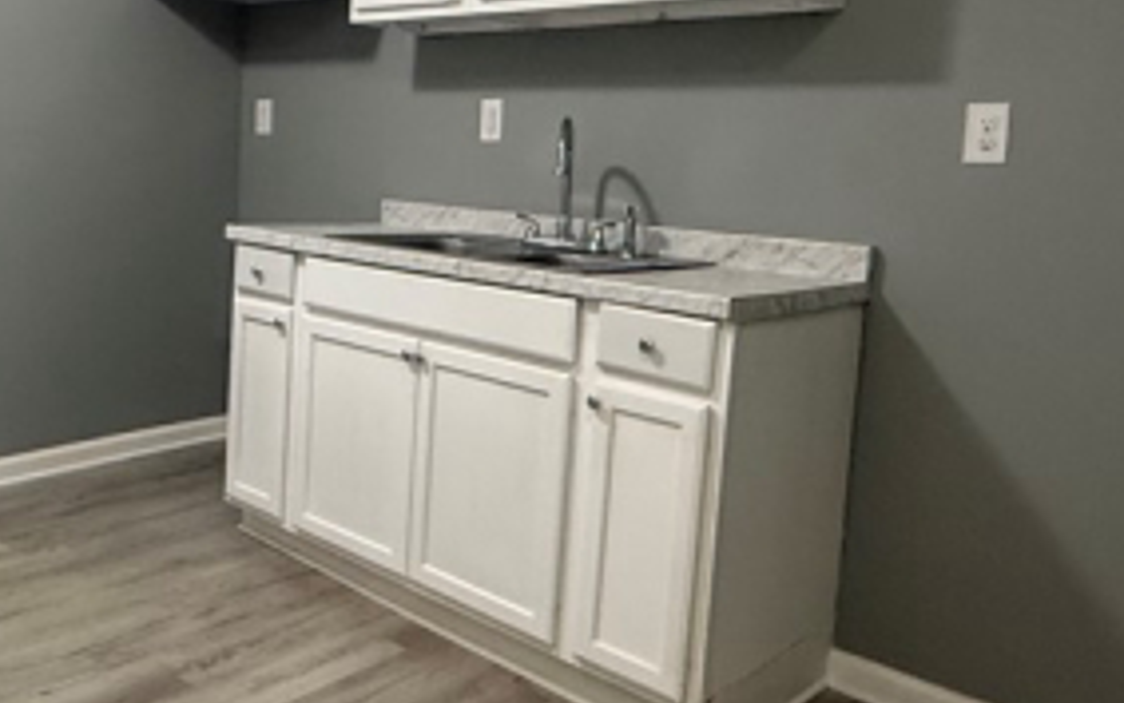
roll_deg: -2.4
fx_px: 1072
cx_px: 379
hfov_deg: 54.3
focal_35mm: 35
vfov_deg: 36.1
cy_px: 270
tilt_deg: -3.8
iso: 320
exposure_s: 1/60
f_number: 2.2
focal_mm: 2.22
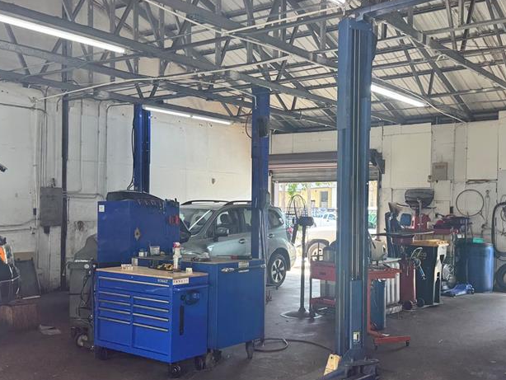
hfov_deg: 46.6
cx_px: 292
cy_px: 208
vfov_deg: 36.0
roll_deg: +0.0
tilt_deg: -0.3
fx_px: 585
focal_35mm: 40
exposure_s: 1/170
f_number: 1.78
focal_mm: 6.76
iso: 80
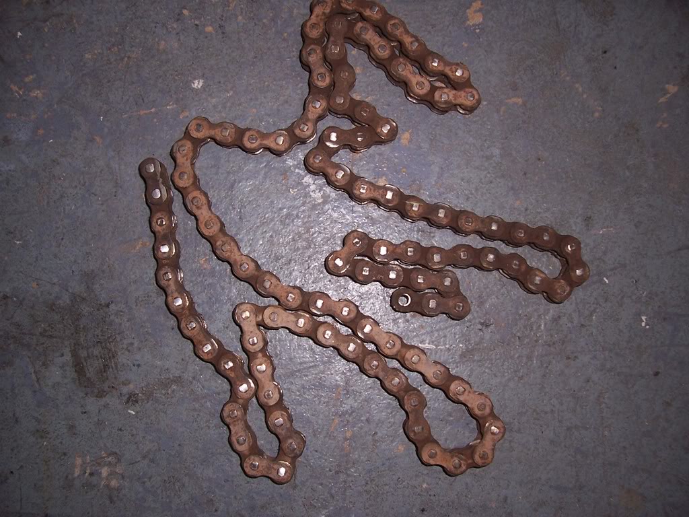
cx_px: 344
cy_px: 258
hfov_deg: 54.0
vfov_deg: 41.8
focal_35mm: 34
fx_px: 677
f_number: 2.7
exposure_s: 1/60
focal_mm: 5.6
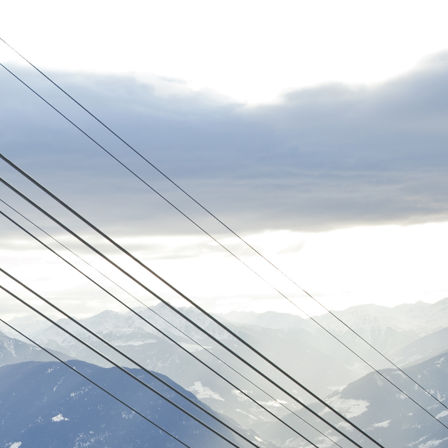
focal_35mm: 105
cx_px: -165
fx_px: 1537
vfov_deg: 16.4
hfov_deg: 15.6
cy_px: 376
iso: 200
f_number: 9
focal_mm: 35
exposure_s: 1/100
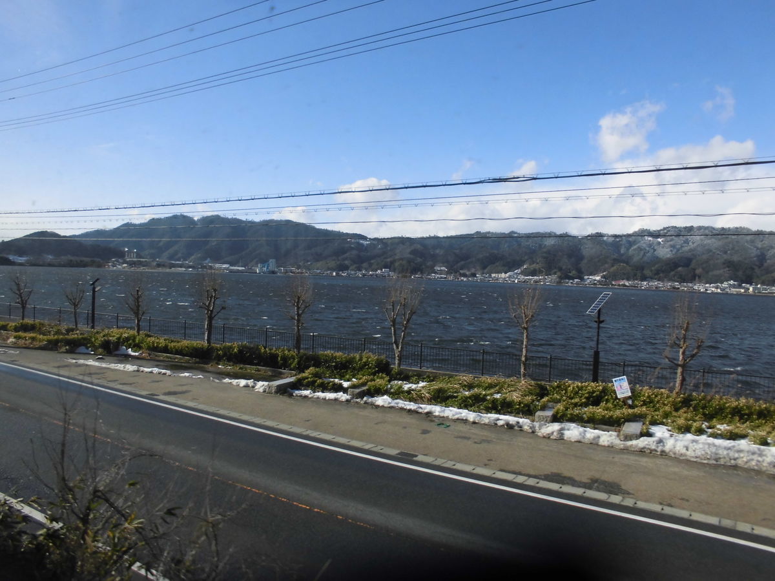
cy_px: 290
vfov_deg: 53.1
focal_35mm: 26
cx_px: 388
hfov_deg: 67.3
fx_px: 582
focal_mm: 4.6
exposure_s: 1/640
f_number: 3.5
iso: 100
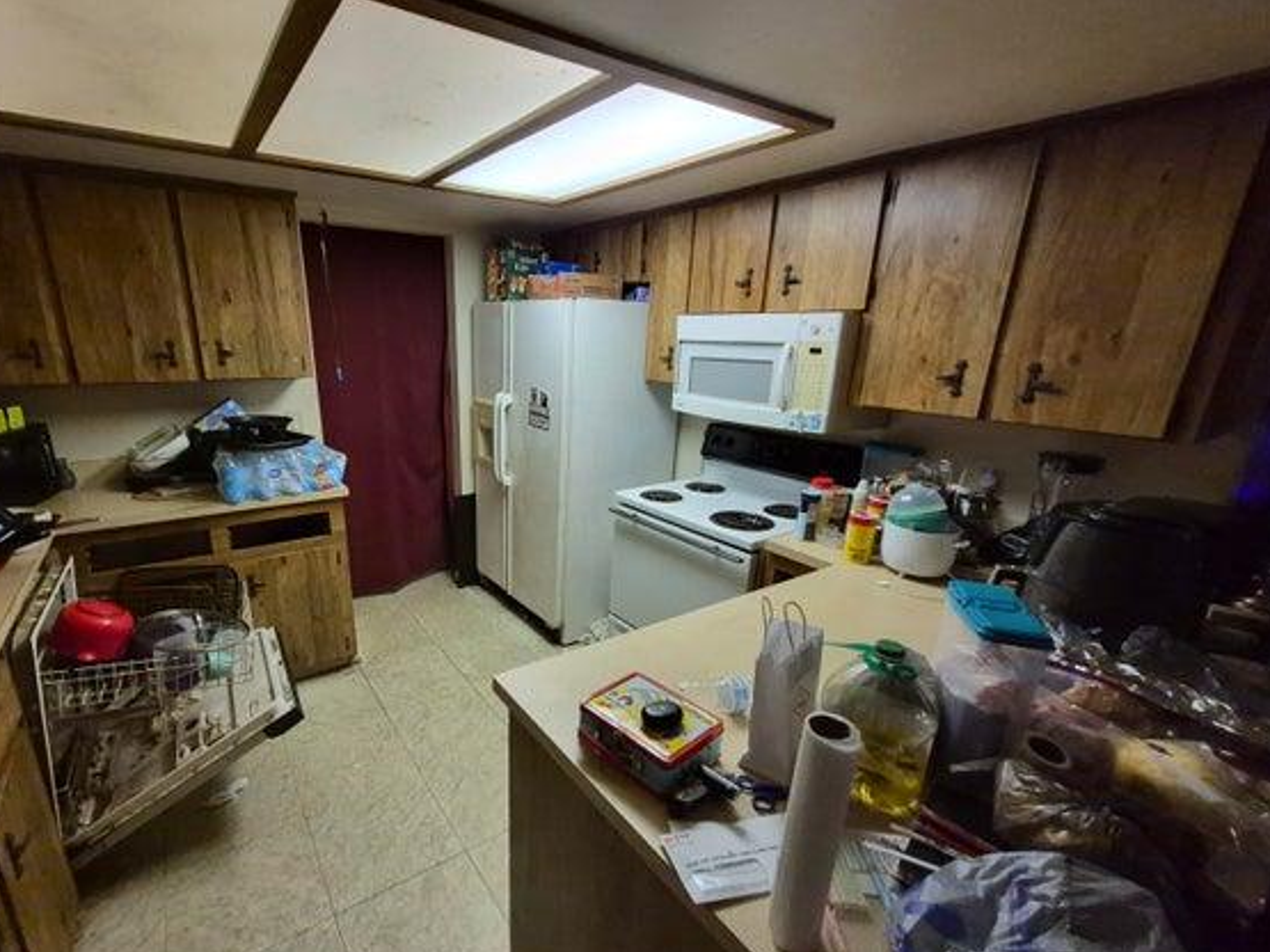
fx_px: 550
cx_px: 554
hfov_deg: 97.7
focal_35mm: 15
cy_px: 506
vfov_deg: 81.6
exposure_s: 1/60
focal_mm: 1.74
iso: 1000
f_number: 2.2
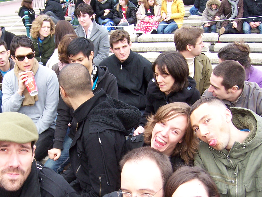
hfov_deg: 34.7
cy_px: 149
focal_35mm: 55
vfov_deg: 26.2
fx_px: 416
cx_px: 94
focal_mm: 6.2
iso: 125
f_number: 2.8
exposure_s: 1/125
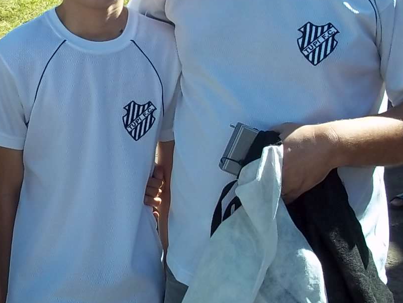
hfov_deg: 21.1
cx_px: 50
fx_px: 1060
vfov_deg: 16.2
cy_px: 73
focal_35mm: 91
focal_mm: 6.5
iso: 80
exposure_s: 1/500
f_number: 3.1
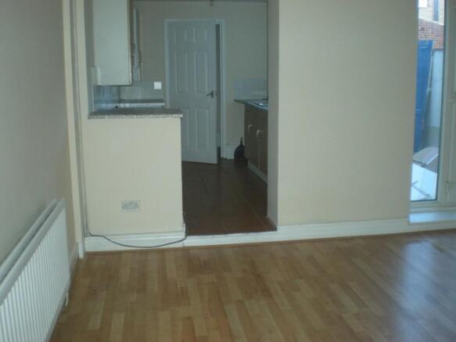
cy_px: 171
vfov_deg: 37.7
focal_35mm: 38
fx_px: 500
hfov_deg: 49.0
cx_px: 228
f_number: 3.1
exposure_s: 1/60
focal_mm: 6.3
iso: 224
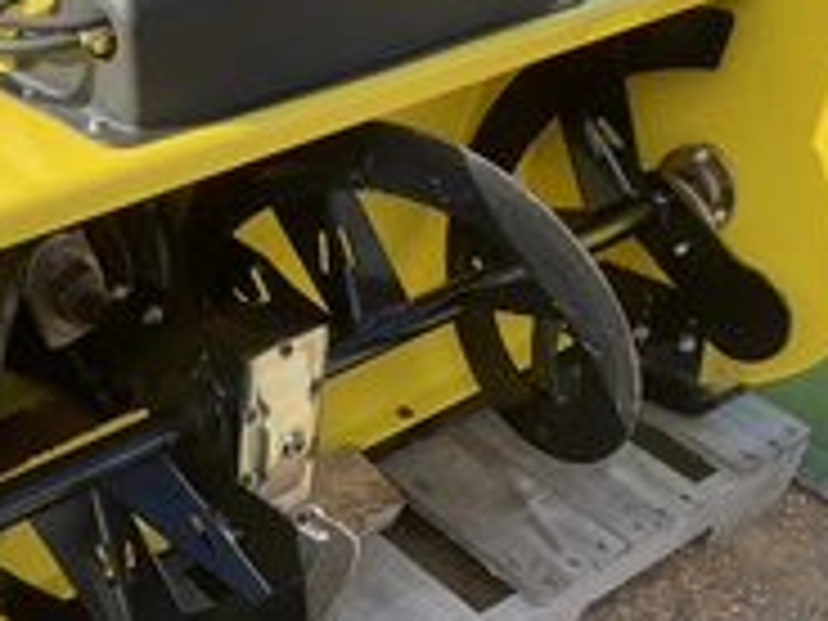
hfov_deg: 29.8
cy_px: 387
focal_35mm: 63
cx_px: 126
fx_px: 1507
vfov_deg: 23.2
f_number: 1.8
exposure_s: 1/912
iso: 25
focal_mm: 3
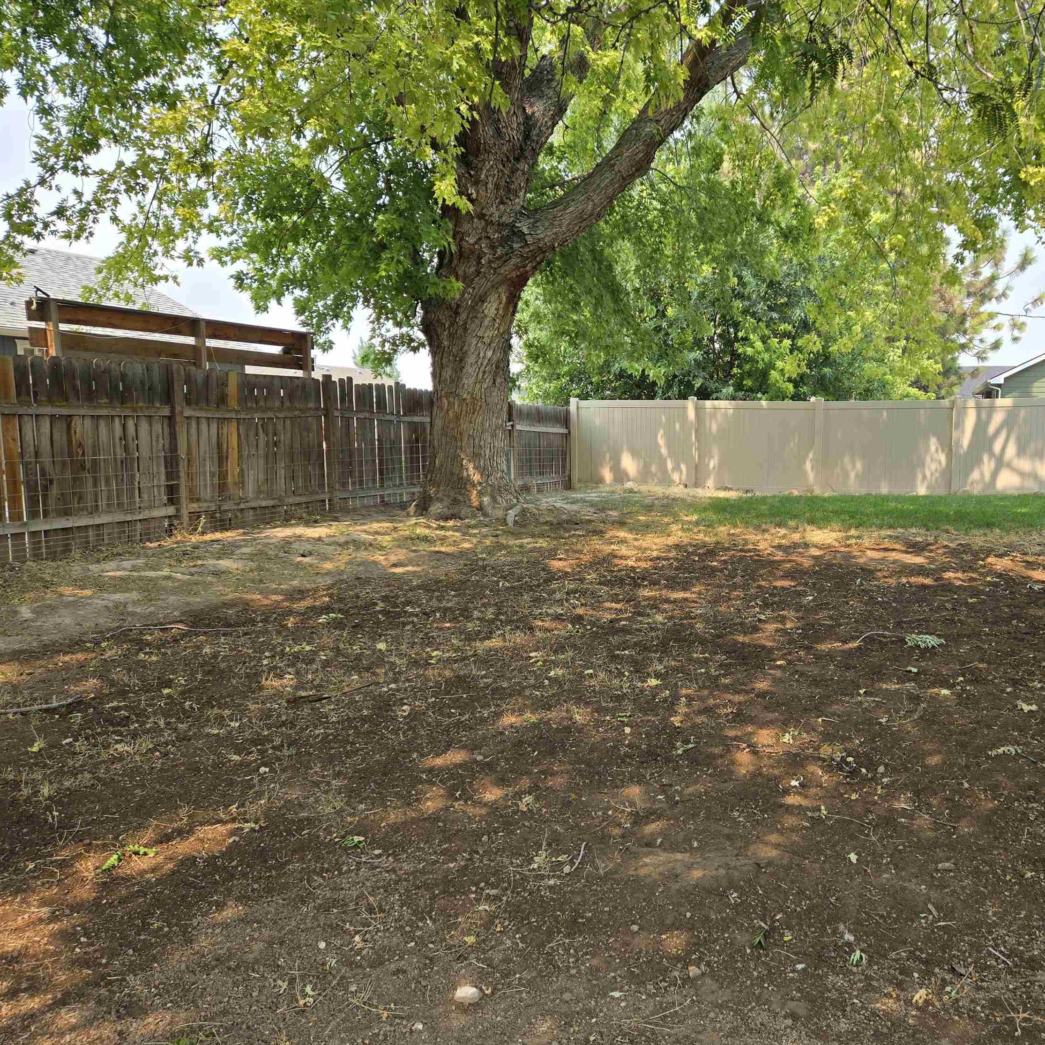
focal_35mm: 28
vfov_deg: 57.3
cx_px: 670
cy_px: 537
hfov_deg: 56.4
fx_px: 956
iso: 25
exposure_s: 1/719
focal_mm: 5.4
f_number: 1.8
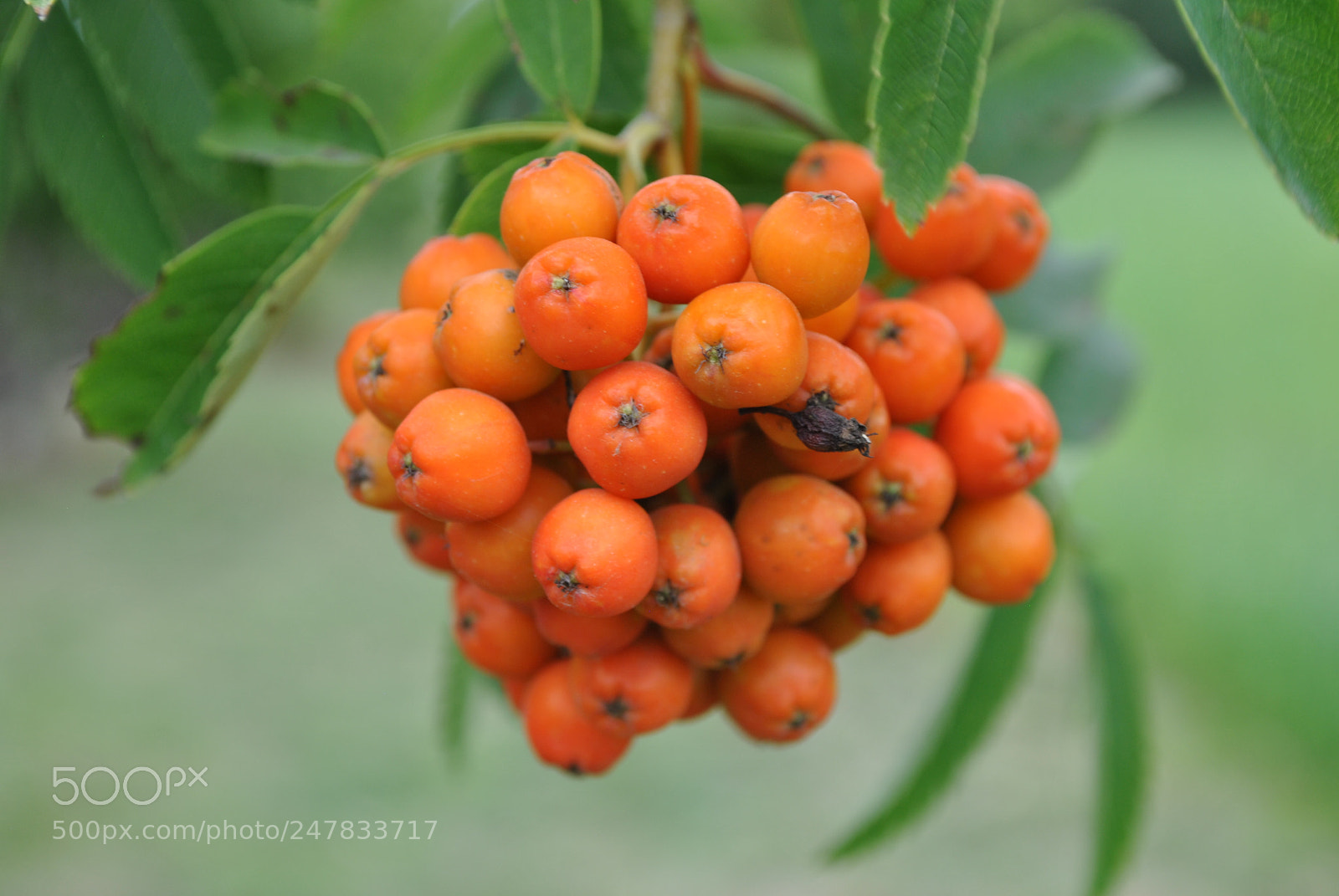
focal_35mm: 72
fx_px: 2681
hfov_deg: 28.0
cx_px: 670
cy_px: 448
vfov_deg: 19.0
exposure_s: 1/60
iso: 125
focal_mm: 48
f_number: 8
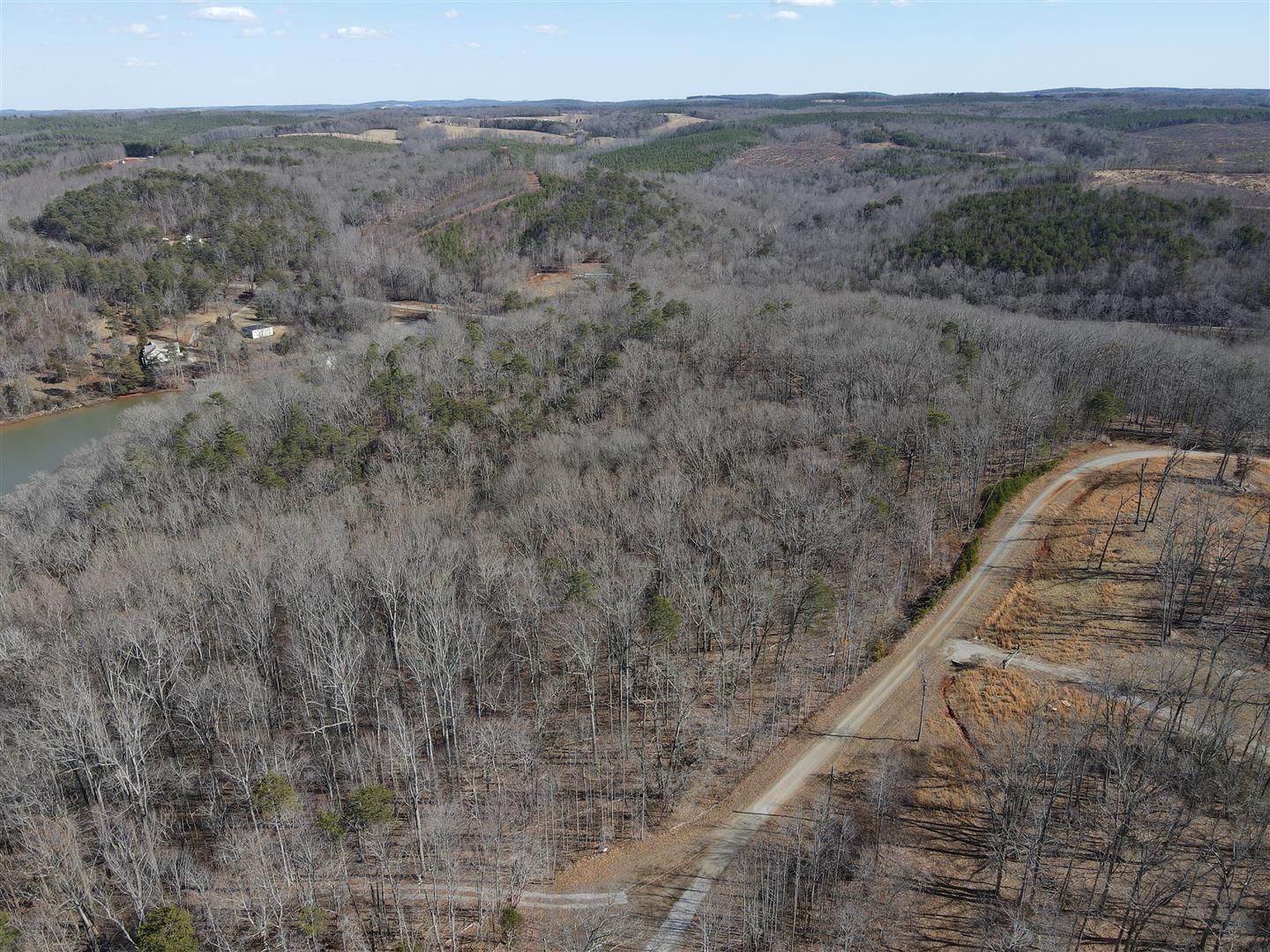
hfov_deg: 71.6
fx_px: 881
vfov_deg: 56.8
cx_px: 635
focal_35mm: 24
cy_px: 476
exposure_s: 1/500
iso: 100
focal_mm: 4.5
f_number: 2.8
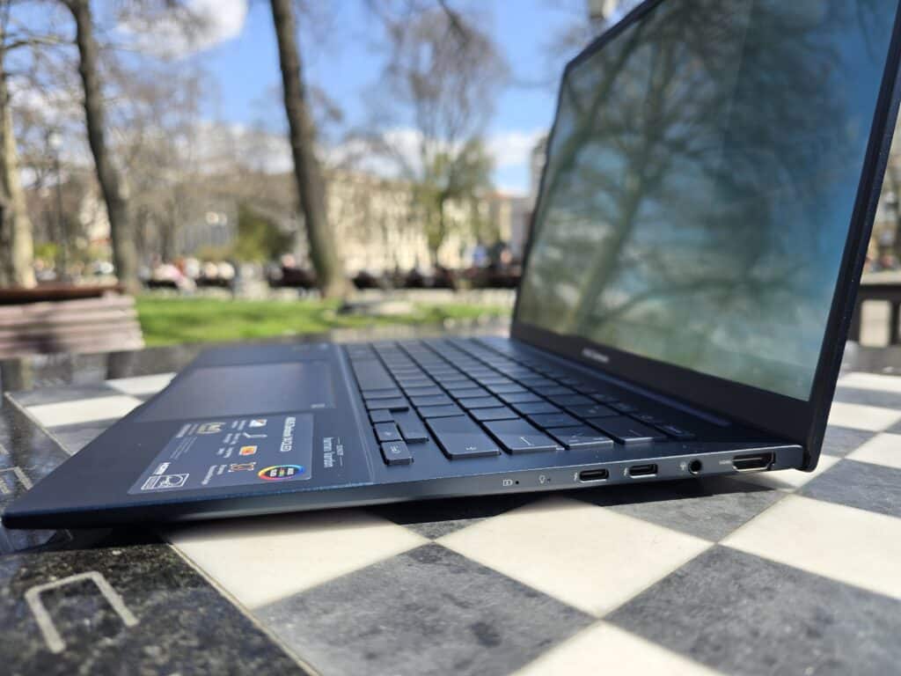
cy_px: 338
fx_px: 599
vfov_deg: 58.9
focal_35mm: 23
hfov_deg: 73.9
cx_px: 450
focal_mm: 6.3
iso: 12
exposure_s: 1/432
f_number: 1.7
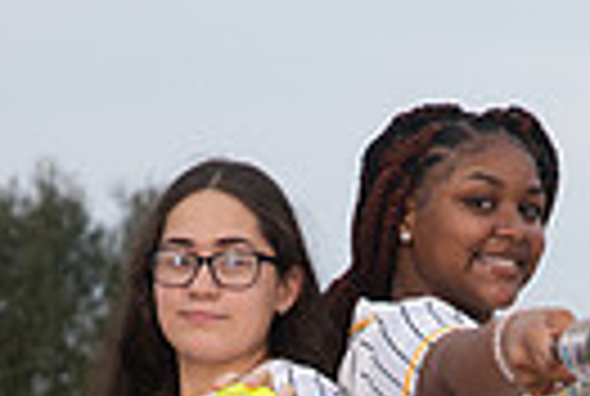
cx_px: 374
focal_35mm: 240
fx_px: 3942
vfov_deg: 5.6
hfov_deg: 8.6
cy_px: 922
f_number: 6.3
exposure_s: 1/400
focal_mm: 70
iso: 200
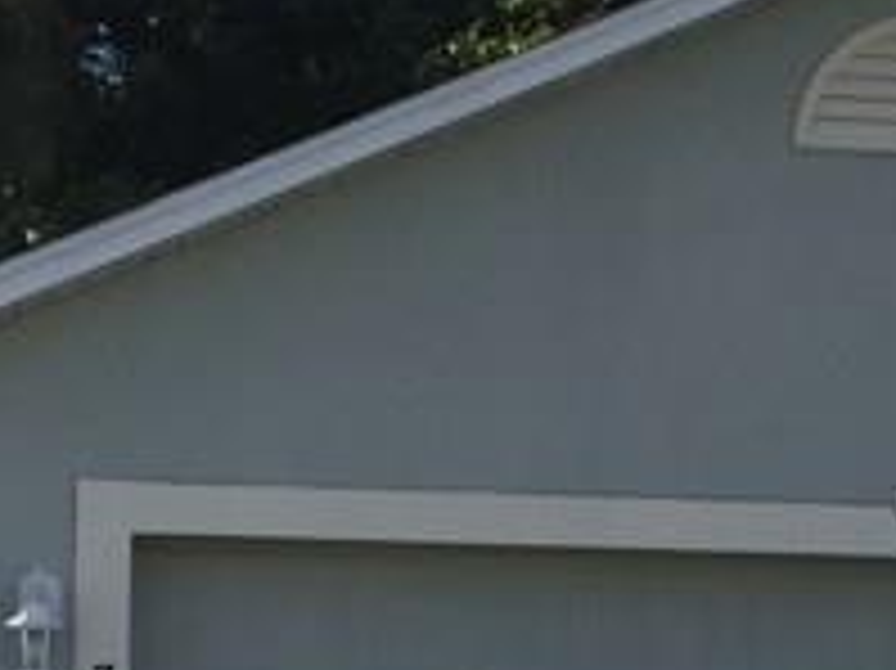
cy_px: 809
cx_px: 1504
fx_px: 3854
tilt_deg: +0.7
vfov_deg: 9.8
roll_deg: -1.5
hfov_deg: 12.4
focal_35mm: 149
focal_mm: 4.15
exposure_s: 1/1364
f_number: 2.2
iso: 32
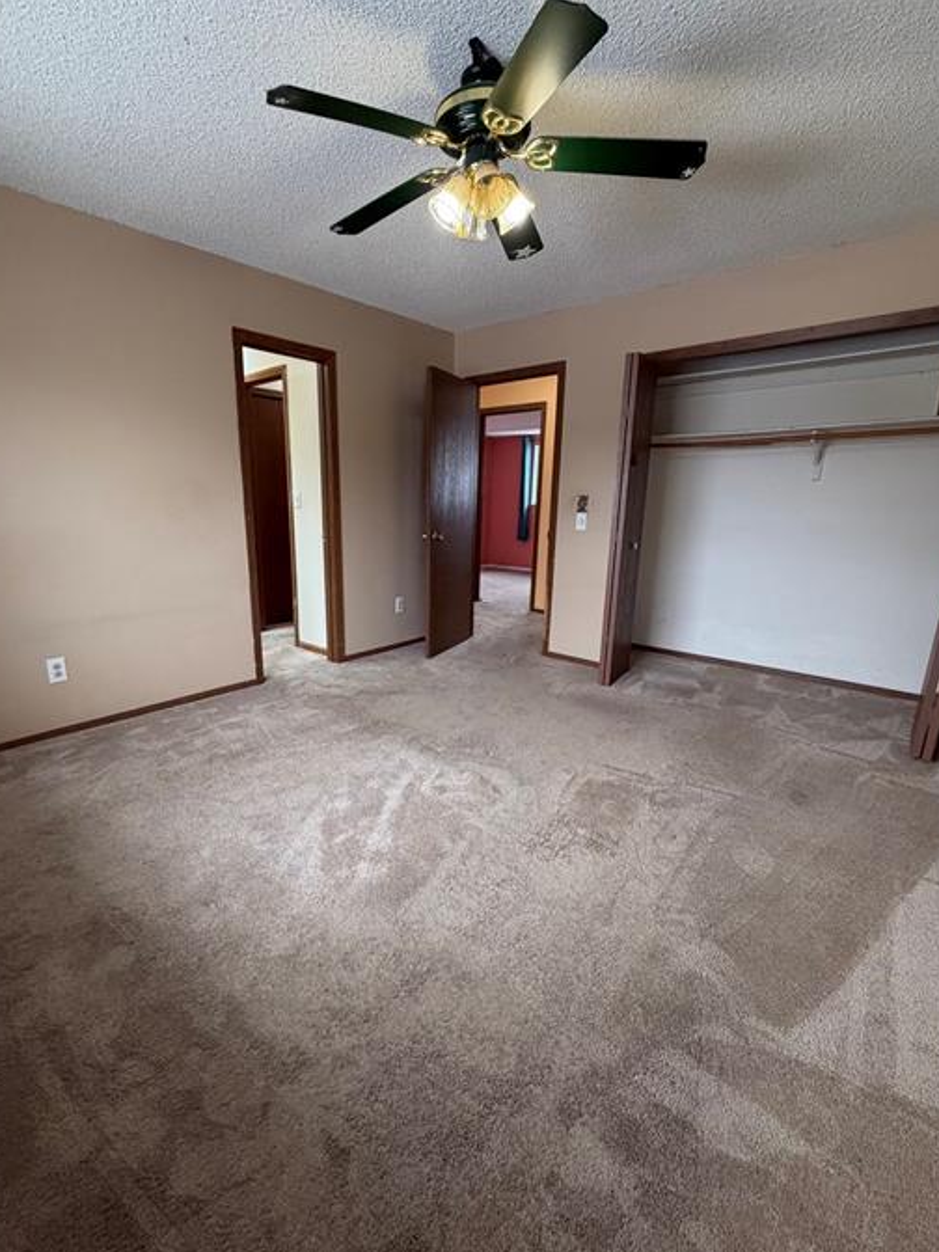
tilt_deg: -14.9
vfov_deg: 94.4
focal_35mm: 16
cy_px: 654
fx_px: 579
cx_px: 422
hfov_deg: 77.9
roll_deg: -0.2
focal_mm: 2.22
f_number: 2.2
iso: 320
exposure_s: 1/120
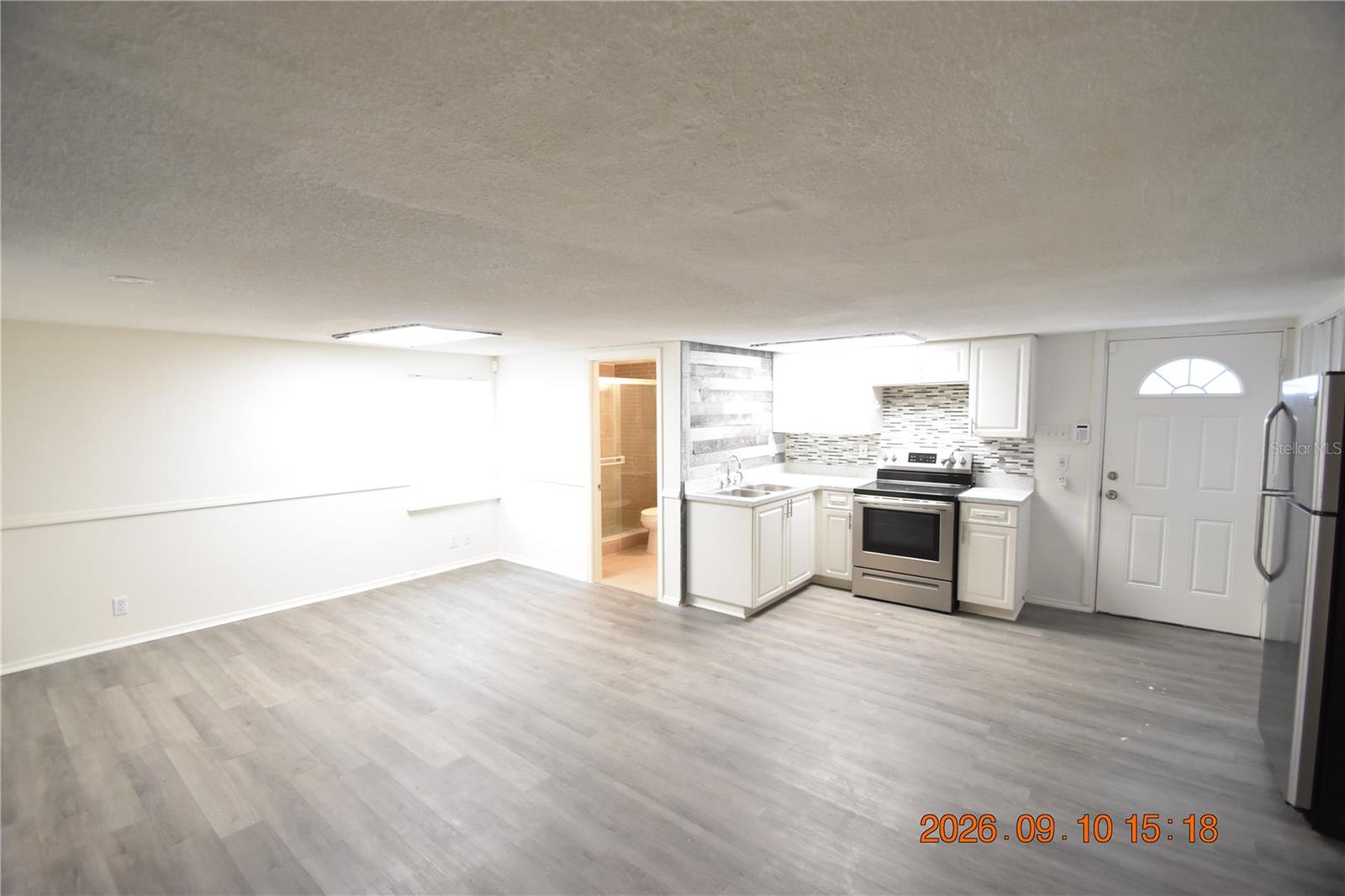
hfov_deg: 100.4
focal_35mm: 15
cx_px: 672
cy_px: 448
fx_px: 560
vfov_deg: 77.3
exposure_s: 1/60
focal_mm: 10
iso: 1600
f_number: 3.5
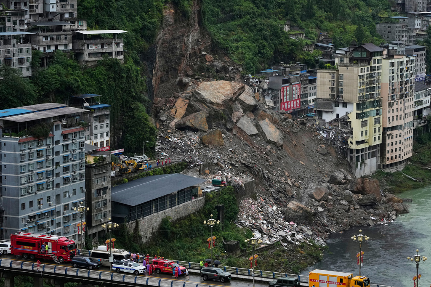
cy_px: 144
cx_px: 216
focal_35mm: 100
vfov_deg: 13.7
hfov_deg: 20.4
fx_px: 1197
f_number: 4.5
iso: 800
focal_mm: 100
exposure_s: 1/1000
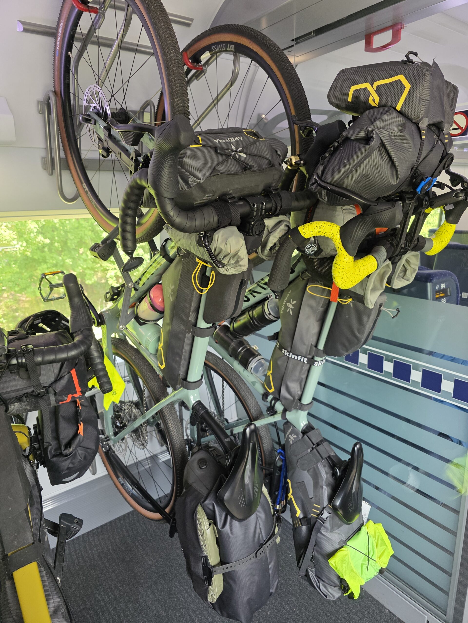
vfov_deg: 73.9
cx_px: 234
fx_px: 415
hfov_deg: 58.9
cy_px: 312
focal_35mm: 23
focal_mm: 6.3
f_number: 1.7
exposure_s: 1/60
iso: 125
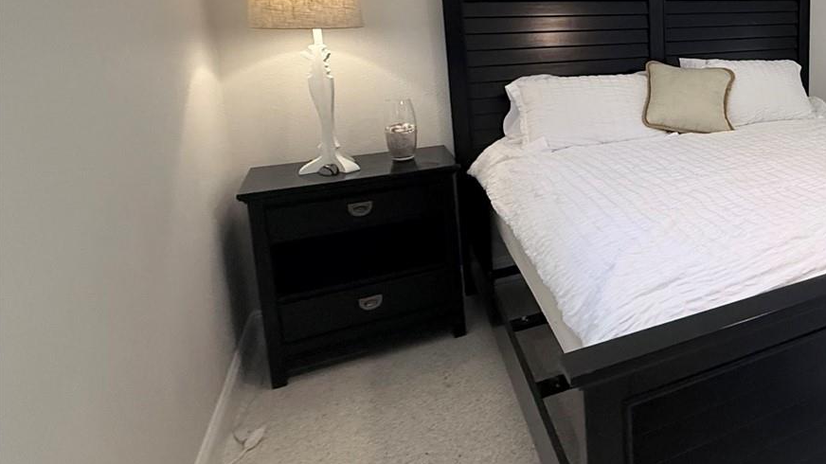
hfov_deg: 57.5
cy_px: 96
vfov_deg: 39.9
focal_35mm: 28
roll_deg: -0.4
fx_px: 613
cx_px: 755
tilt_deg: -6.4
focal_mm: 2.22
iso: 320
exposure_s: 1/120
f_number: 2.2
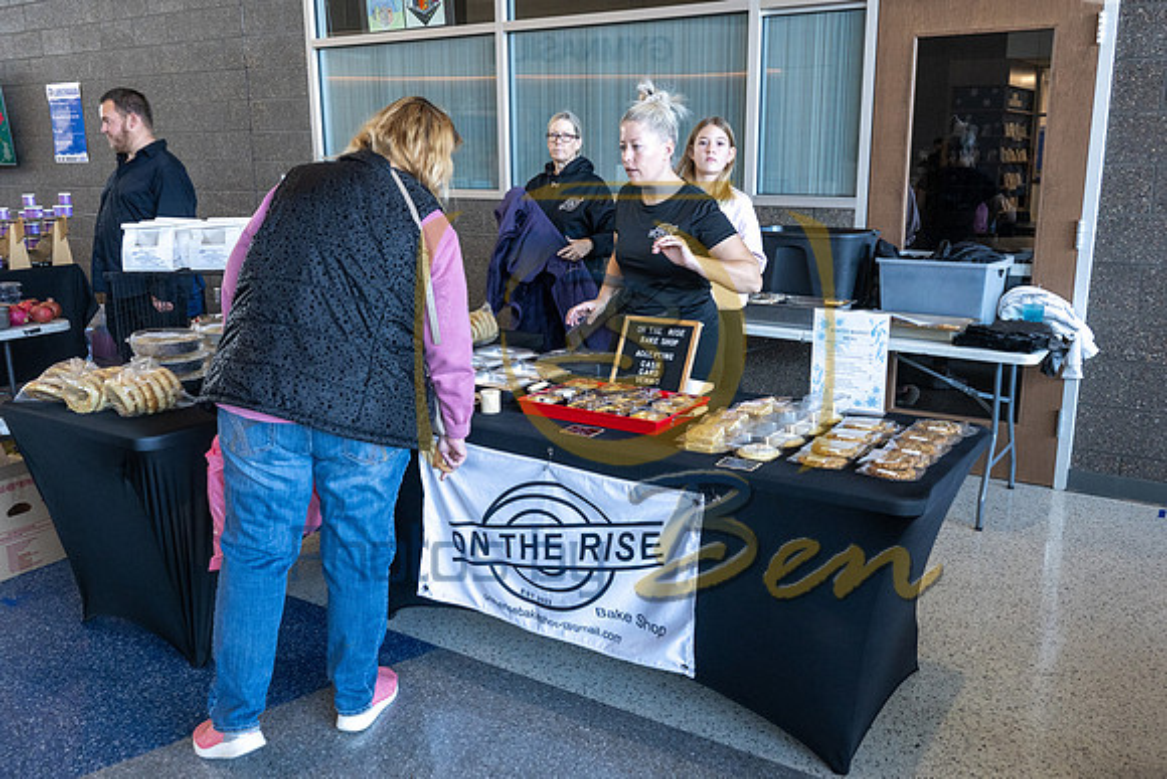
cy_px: 386
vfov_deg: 42.5
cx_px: 592
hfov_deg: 60.4
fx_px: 1002
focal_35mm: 31
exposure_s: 1/125
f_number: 5
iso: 1250
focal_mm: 24
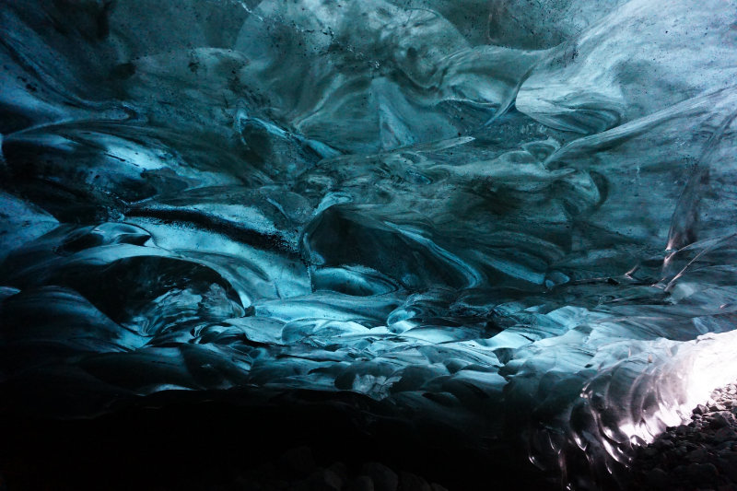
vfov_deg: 53.1
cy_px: 246
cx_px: 368
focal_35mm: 24
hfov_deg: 73.8
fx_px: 491
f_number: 3.5
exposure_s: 1/40
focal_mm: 16
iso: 3200
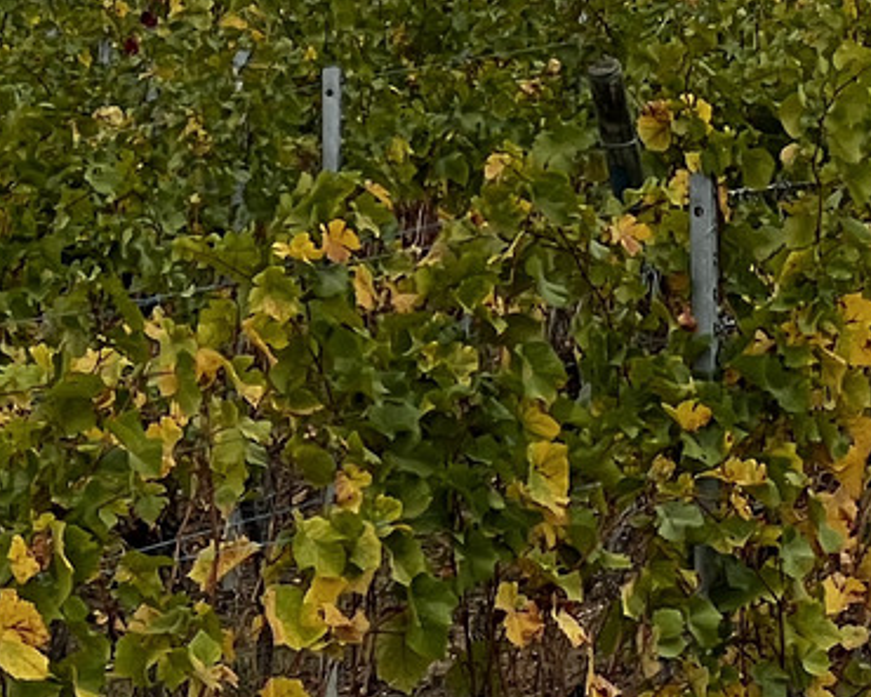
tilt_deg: +14.6
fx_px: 8378
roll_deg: +0.8
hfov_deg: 5.8
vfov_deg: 4.7
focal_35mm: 325
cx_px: 1547
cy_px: -648
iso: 32
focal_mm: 9
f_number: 2.8
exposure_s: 1/127
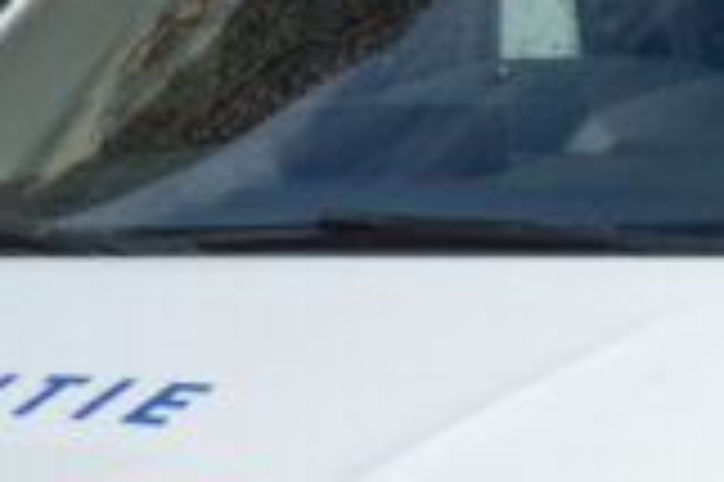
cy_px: 444
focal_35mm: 501
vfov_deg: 2.7
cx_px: -18
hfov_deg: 4.1
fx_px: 10065
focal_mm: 70
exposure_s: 1/200
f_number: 8
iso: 100
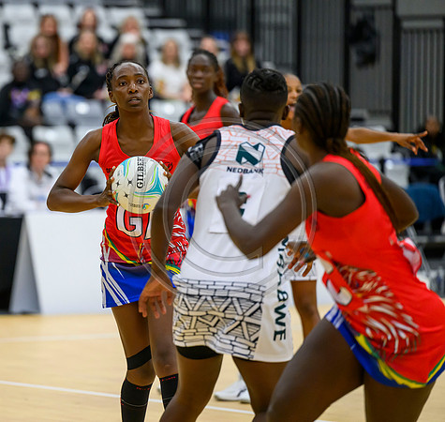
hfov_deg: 7.2
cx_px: 129
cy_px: 211
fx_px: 3512
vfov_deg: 6.9
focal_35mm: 248
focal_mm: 200
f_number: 3.2
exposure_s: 1/1000
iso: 4000
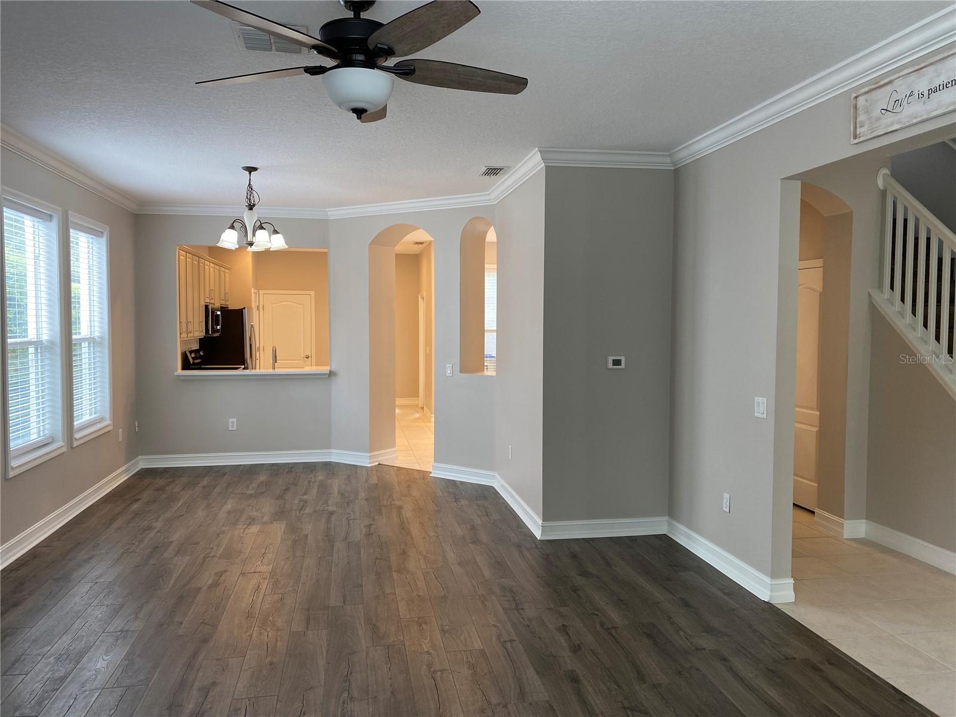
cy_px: 358
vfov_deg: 53.1
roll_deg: -0.4
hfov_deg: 67.3
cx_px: 478
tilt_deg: -3.6
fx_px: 718
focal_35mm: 26
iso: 64
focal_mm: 4.25
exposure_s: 1/60
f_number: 1.8
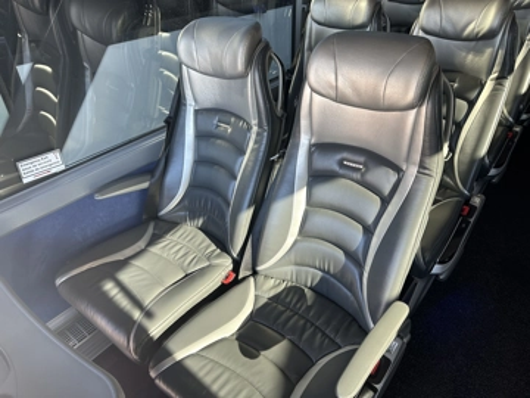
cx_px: 265
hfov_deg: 71.6
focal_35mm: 24
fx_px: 367
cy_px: 199
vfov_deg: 56.8
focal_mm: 6.86
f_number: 1.78
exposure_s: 1/121
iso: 125
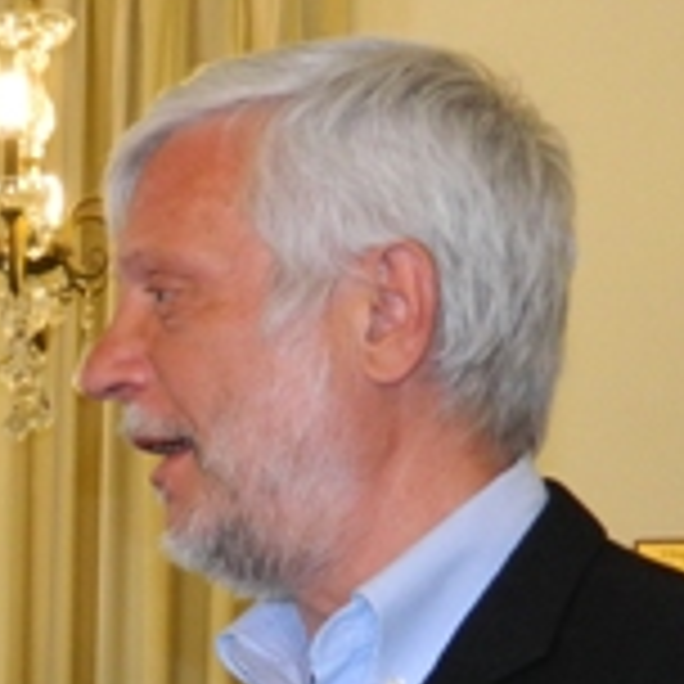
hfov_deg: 13.0
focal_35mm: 130
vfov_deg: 13.3
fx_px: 2906
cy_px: 652
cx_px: -198
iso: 200
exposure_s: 1/40
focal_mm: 6.2
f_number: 3.3
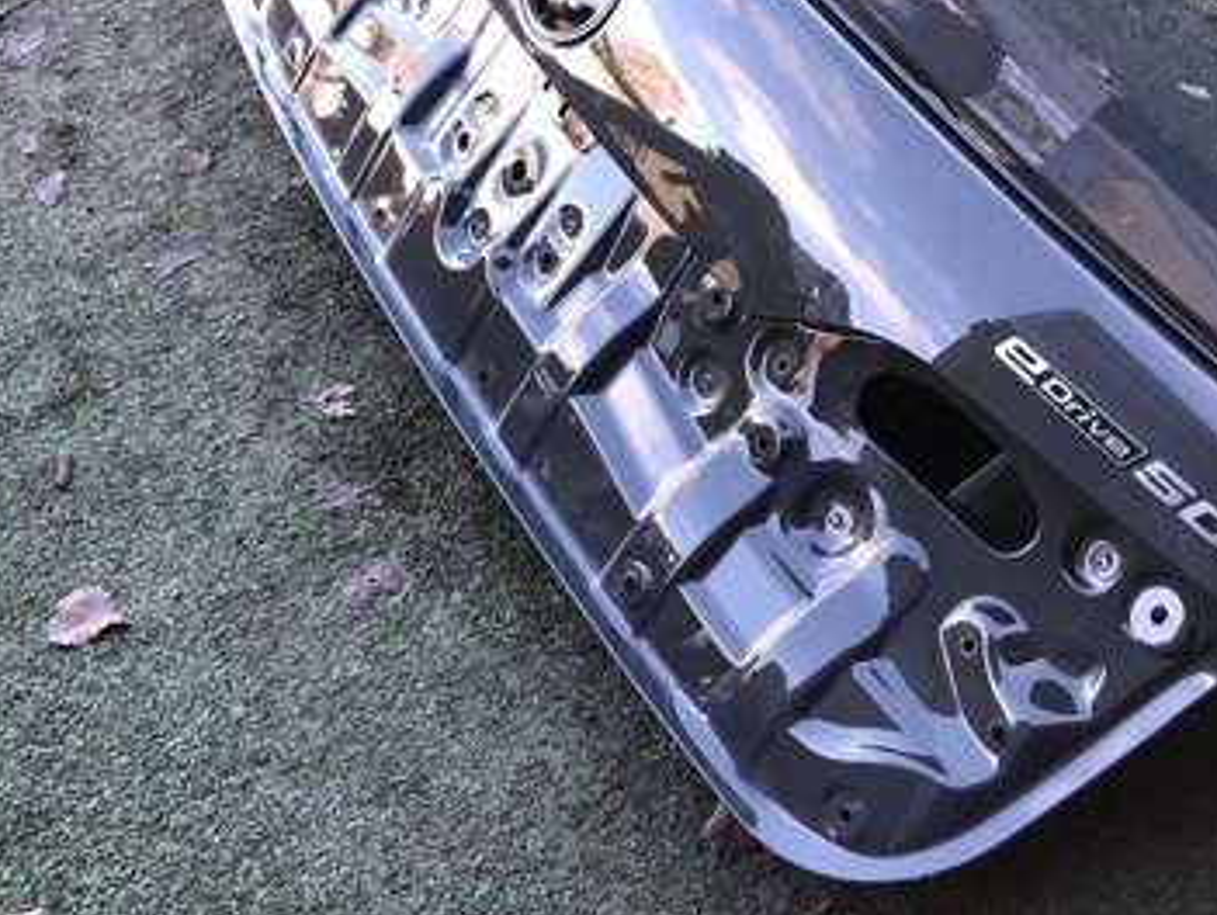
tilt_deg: -54.9
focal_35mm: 51
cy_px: 426
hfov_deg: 36.9
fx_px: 1795
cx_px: 849
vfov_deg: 28.6
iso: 25
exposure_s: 1/40
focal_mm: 4
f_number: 1.8
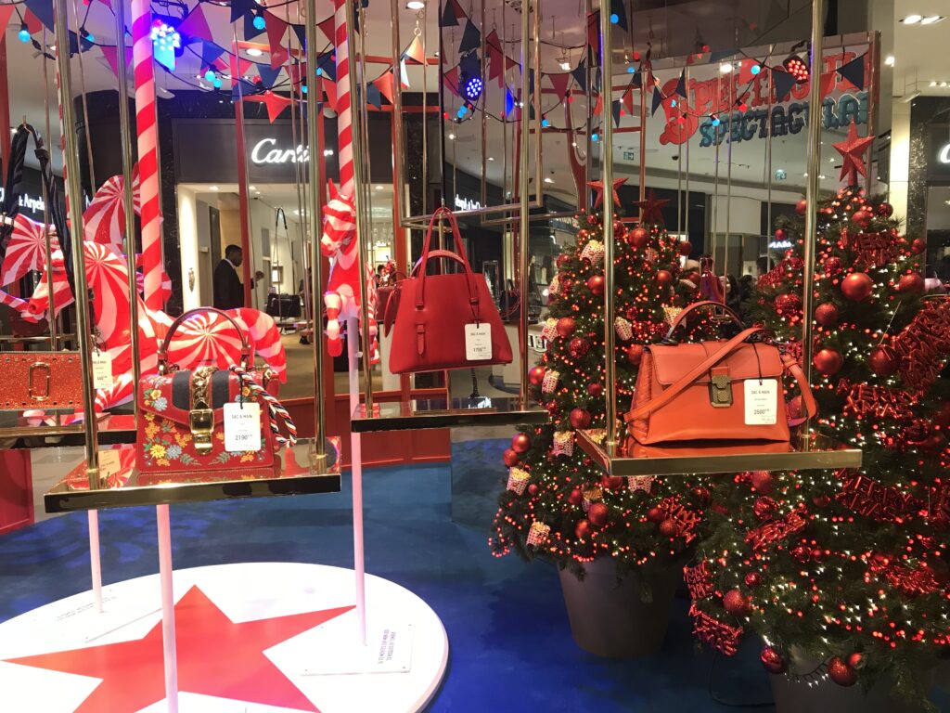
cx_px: 475
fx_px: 768
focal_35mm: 28
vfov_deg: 49.7
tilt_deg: -6.0
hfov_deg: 63.4
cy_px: 356
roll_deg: +1.1
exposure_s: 1/33
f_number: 1.8
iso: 32
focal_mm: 3.99
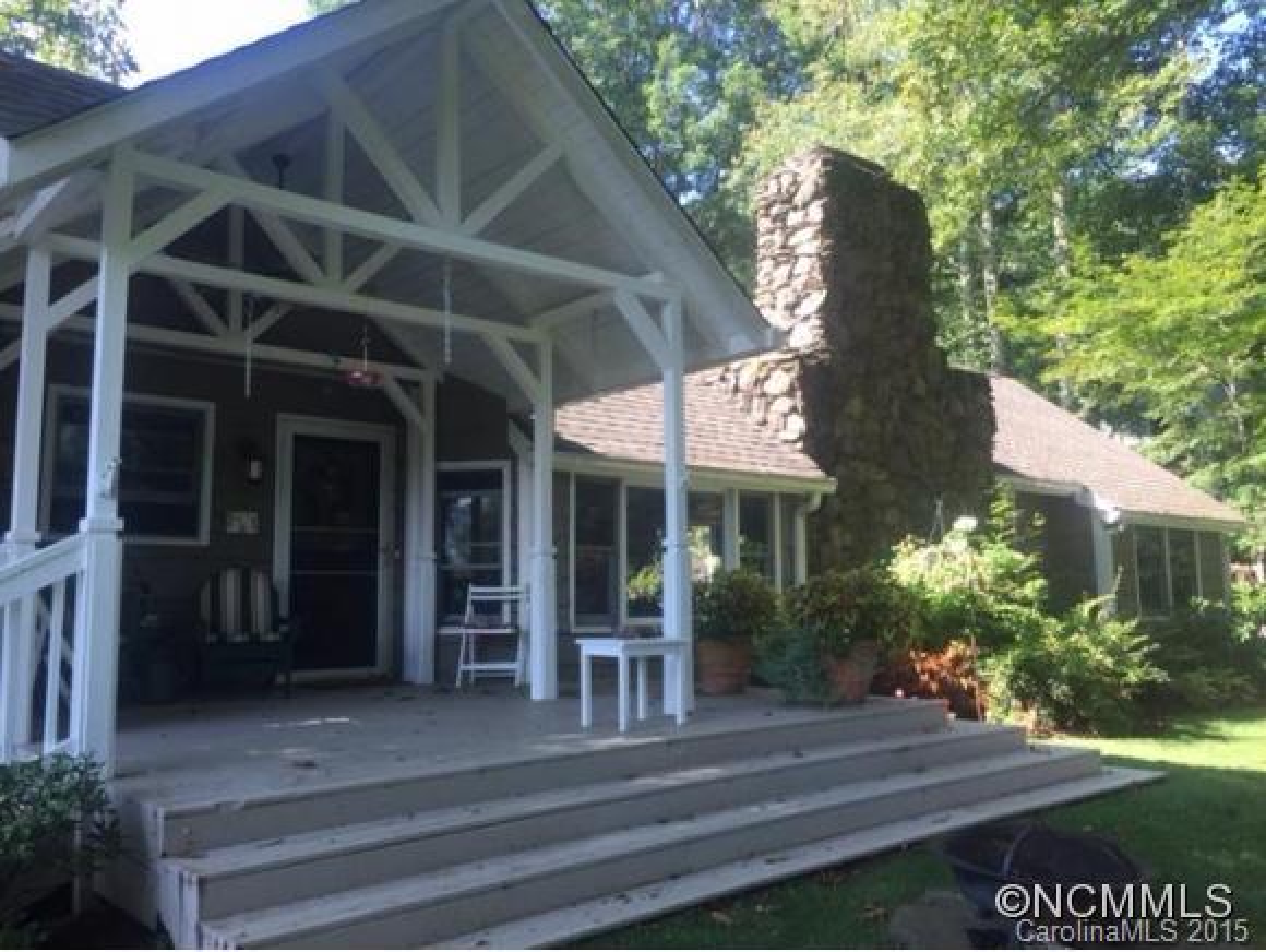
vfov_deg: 48.3
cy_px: 476
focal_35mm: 29
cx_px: 633
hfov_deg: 61.6
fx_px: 1061
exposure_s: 1/168
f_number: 2.2
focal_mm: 4.15
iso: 32
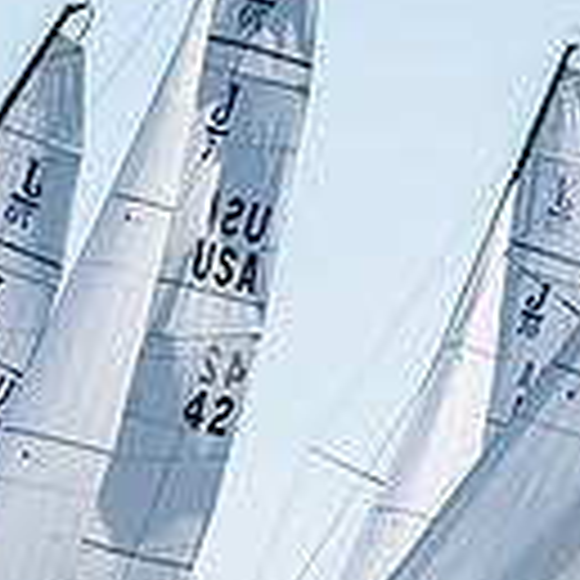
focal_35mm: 763
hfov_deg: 2.3
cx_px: -130
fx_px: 14464
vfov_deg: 2.3
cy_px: 803
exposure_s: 1/2000
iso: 320
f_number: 5
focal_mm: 200
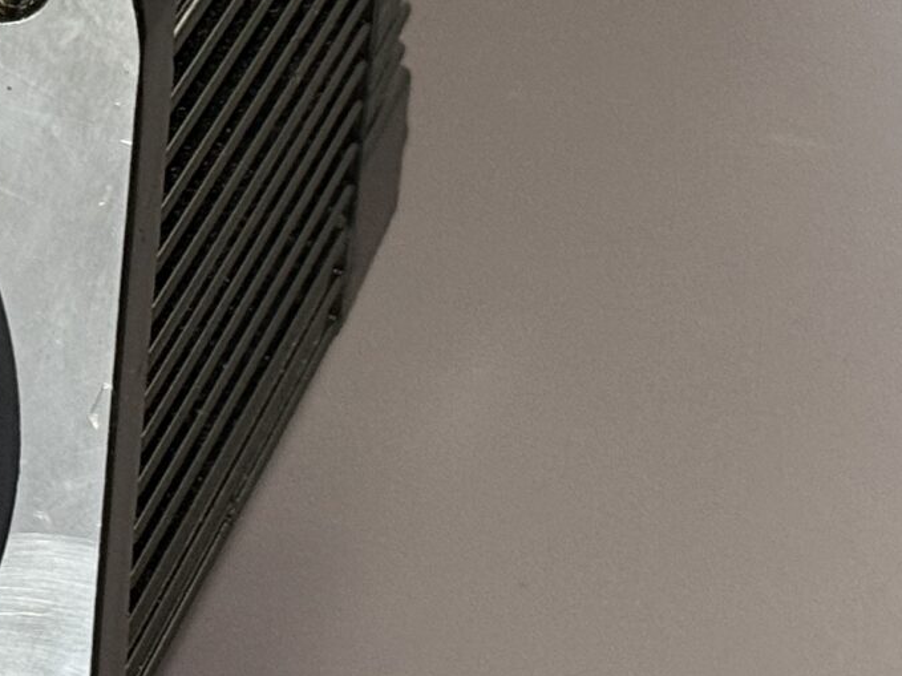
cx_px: -594
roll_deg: +0.2
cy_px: 85
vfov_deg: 8.2
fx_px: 4716
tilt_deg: -28.4
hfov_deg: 10.4
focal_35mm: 181
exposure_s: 1/33
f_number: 1.78
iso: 250
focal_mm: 6.76
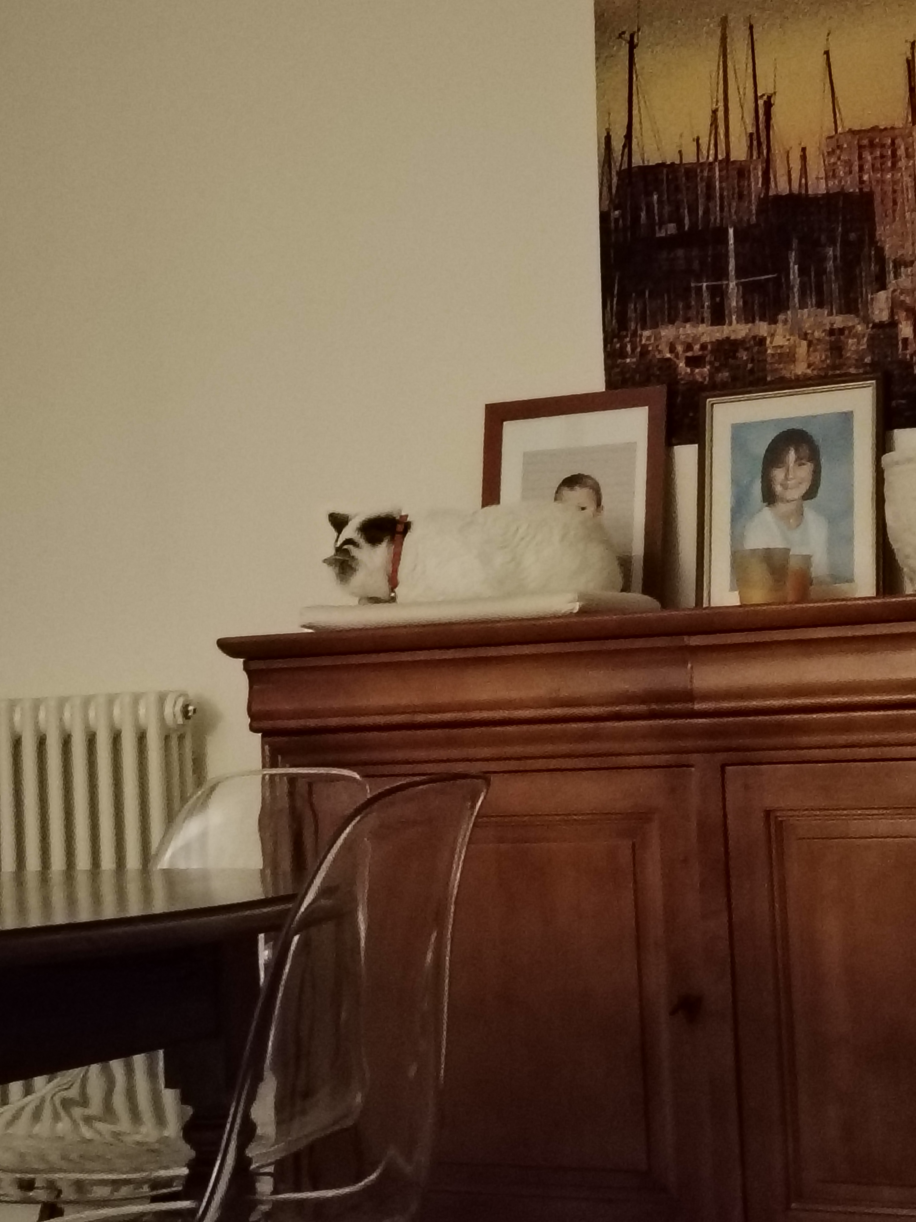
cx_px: 458
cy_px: 611
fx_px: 2505
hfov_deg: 20.7
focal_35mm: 71
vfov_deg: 27.4
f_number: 1.75
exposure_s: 1/16.7
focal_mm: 5.25
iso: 8256
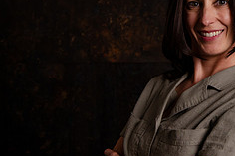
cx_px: 245
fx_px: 894
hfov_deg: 14.7
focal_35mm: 137
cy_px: 61
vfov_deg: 10.0
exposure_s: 1/160
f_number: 8
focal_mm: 50
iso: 1000
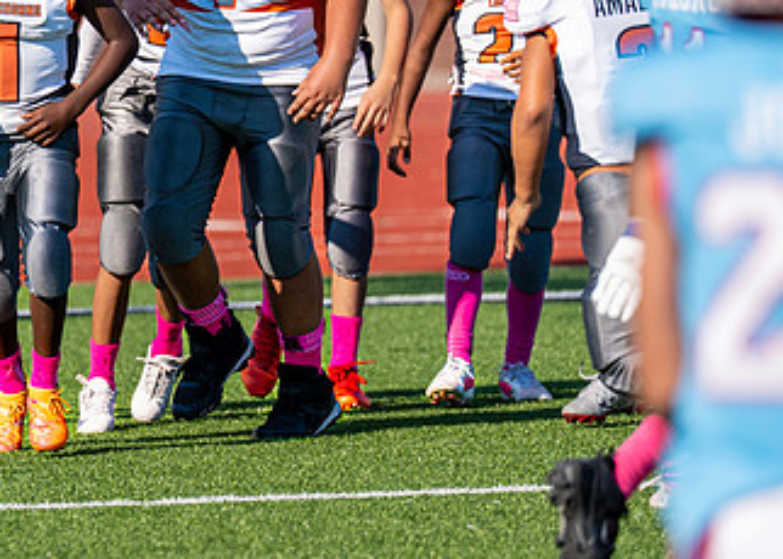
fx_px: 13031
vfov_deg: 2.5
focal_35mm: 586
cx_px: 94
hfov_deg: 3.4
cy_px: 173
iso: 100
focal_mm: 200
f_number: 2.8
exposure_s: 1/2000
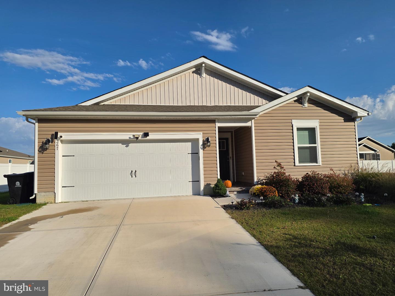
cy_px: 148
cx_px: 198
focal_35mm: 23
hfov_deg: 73.9
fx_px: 262
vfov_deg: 58.9
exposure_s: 1/7939
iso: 64
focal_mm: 6.25
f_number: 1.7
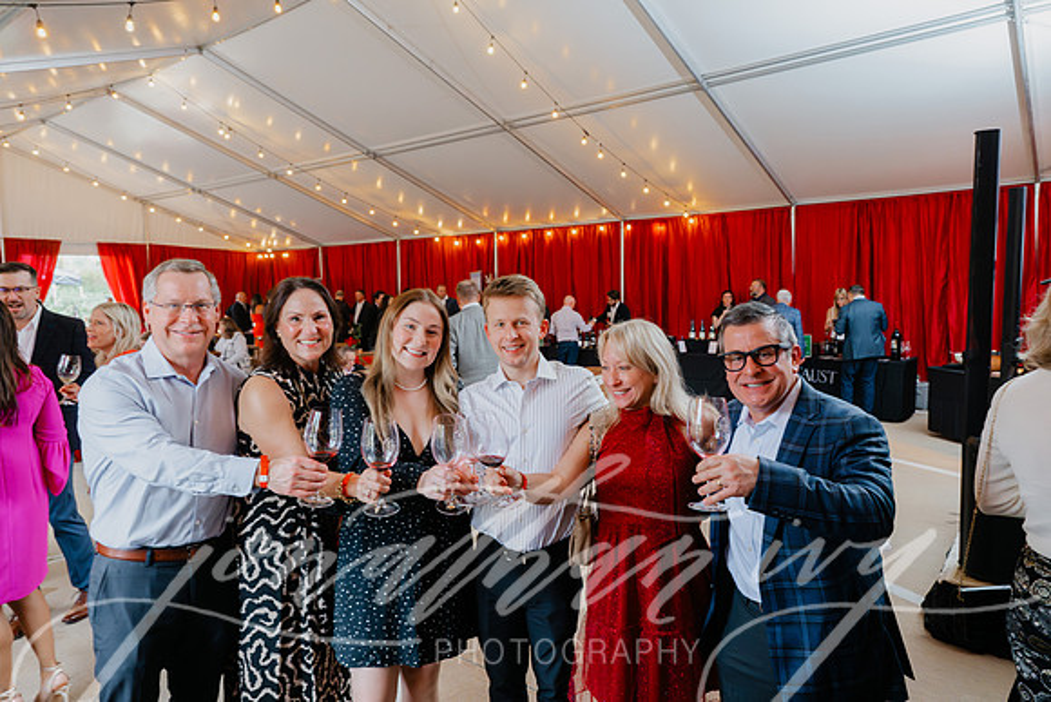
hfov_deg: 73.7
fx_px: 701
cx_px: 526
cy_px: 351
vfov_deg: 53.2
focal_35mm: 24
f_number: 5.6
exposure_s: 1/80
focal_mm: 24
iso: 2000
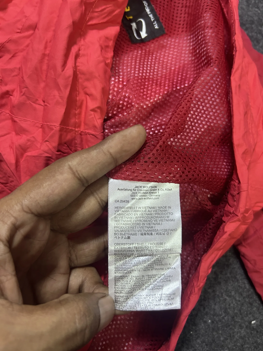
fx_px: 263
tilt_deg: -71.9
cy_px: 176
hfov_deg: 53.1
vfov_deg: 67.3
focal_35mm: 26
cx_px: 132
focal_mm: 5.7
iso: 250
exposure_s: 1/50
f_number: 1.5
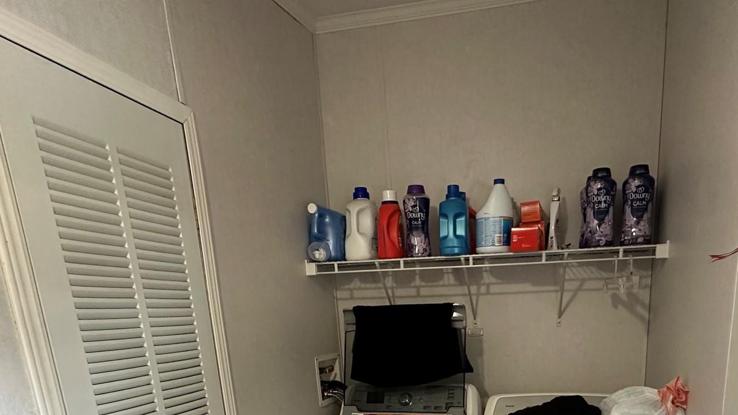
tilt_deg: -14.2
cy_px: 437
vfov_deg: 38.2
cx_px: 446
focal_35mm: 26
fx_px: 509
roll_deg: +2.2
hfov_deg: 71.1
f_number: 2.2
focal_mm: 2.22
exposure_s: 1/60
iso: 400
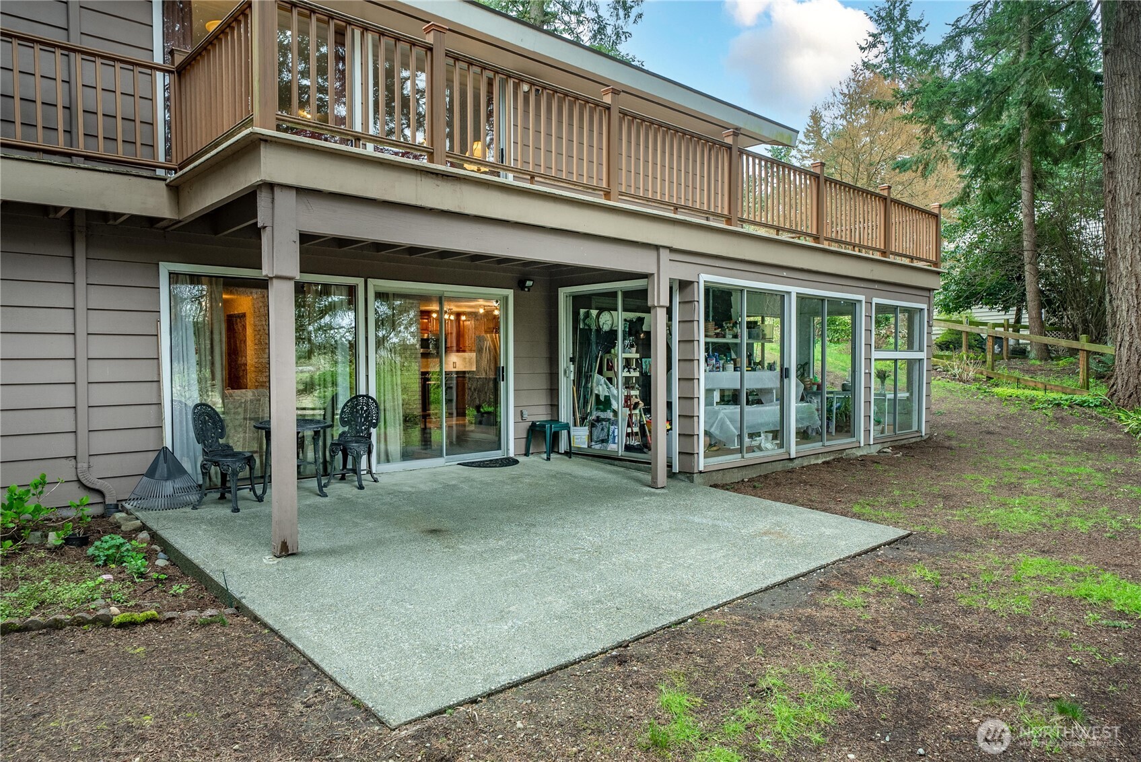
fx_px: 698
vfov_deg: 57.3
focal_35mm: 22
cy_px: 381
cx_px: 570
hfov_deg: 78.6
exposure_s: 1/30
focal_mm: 22
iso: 500
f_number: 7.1
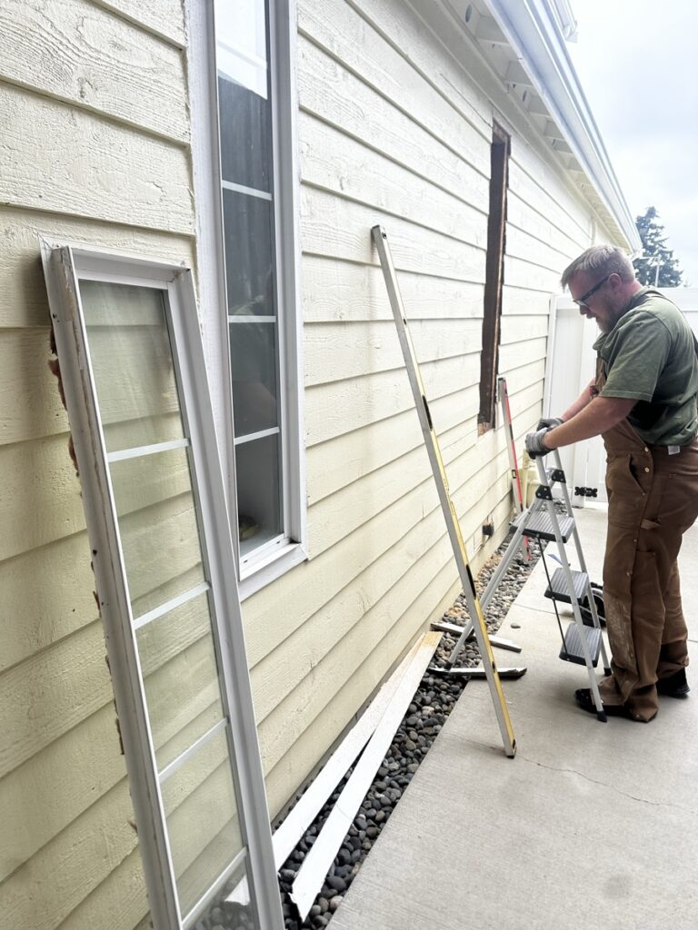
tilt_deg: -12.1
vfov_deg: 71.6
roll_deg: -1.6
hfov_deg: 56.8
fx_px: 645
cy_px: 465
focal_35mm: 24
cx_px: 349
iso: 80
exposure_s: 1/552
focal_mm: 6.86
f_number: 1.78
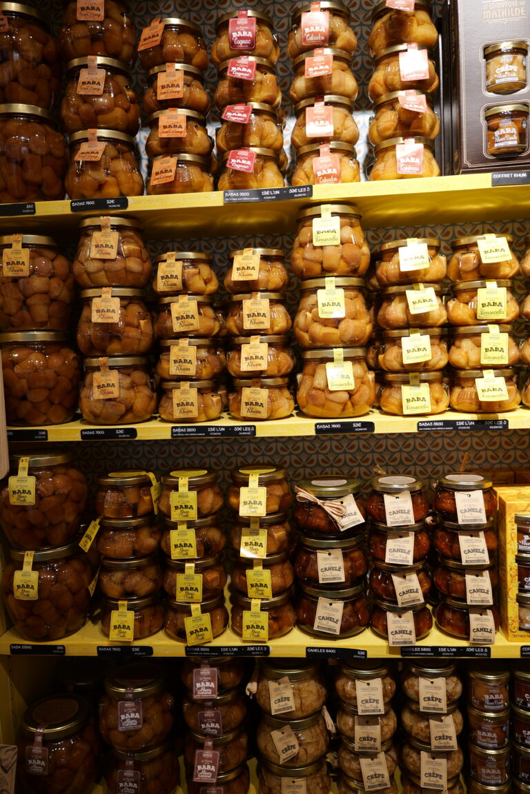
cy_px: 397
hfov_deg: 46.4
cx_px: 265
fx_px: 618
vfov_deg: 65.5
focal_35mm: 28
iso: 125
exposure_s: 1/60
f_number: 2.8
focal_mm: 28
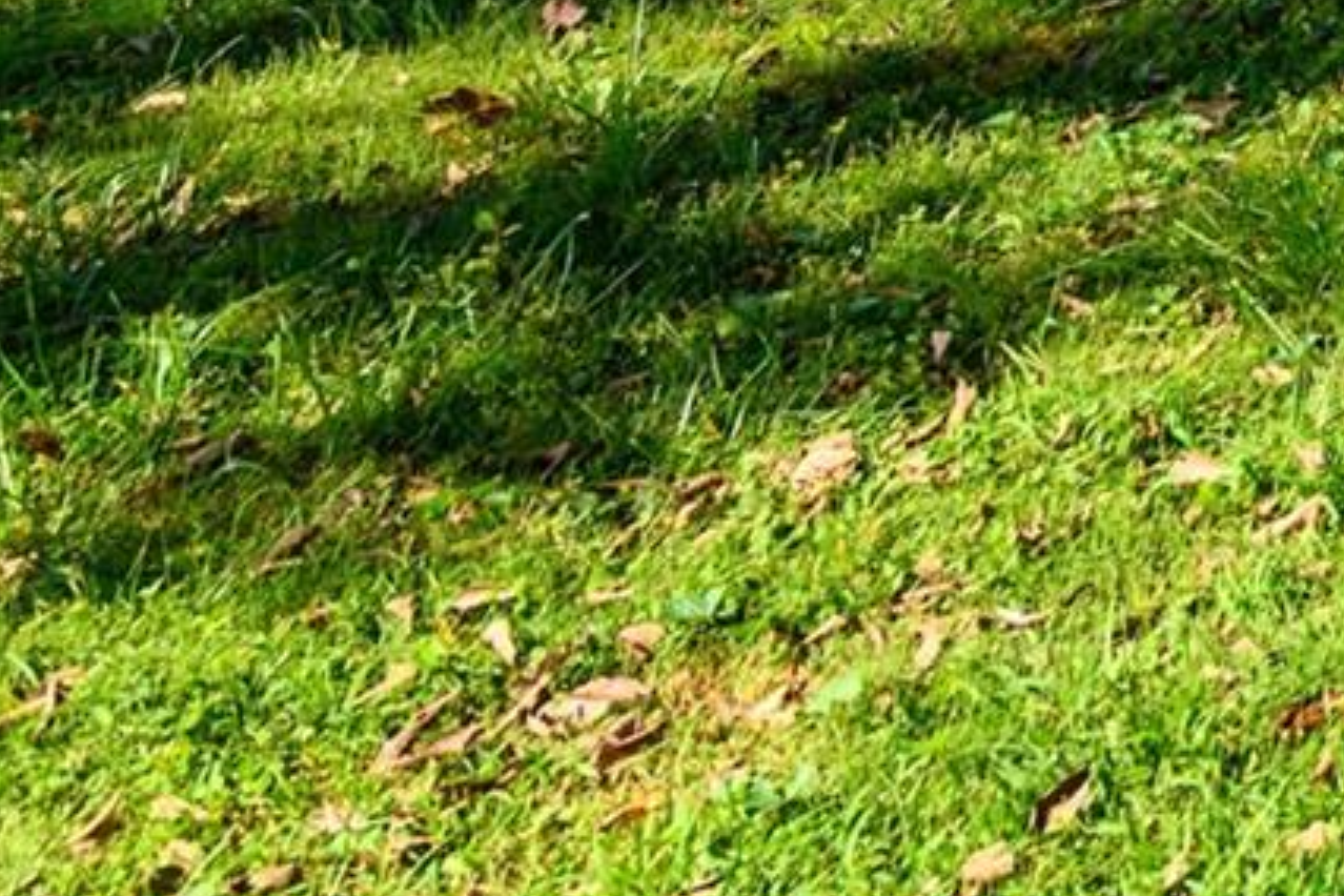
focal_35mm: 77
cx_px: 2713
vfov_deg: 13.9
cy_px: -1092
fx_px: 2874
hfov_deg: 17.9
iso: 500
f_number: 9
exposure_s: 1/640
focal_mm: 16
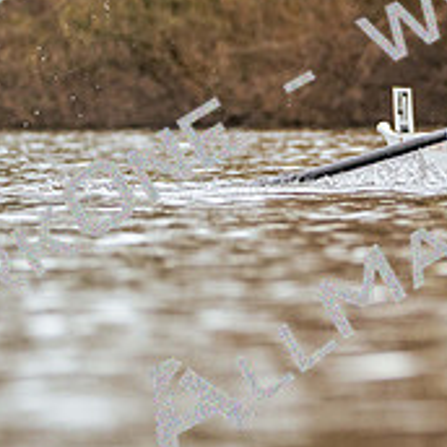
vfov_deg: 2.6
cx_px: 678
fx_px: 9993
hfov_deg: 2.6
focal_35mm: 684
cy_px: 69
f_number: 6.3
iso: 2500
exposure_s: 1/2000
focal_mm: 239
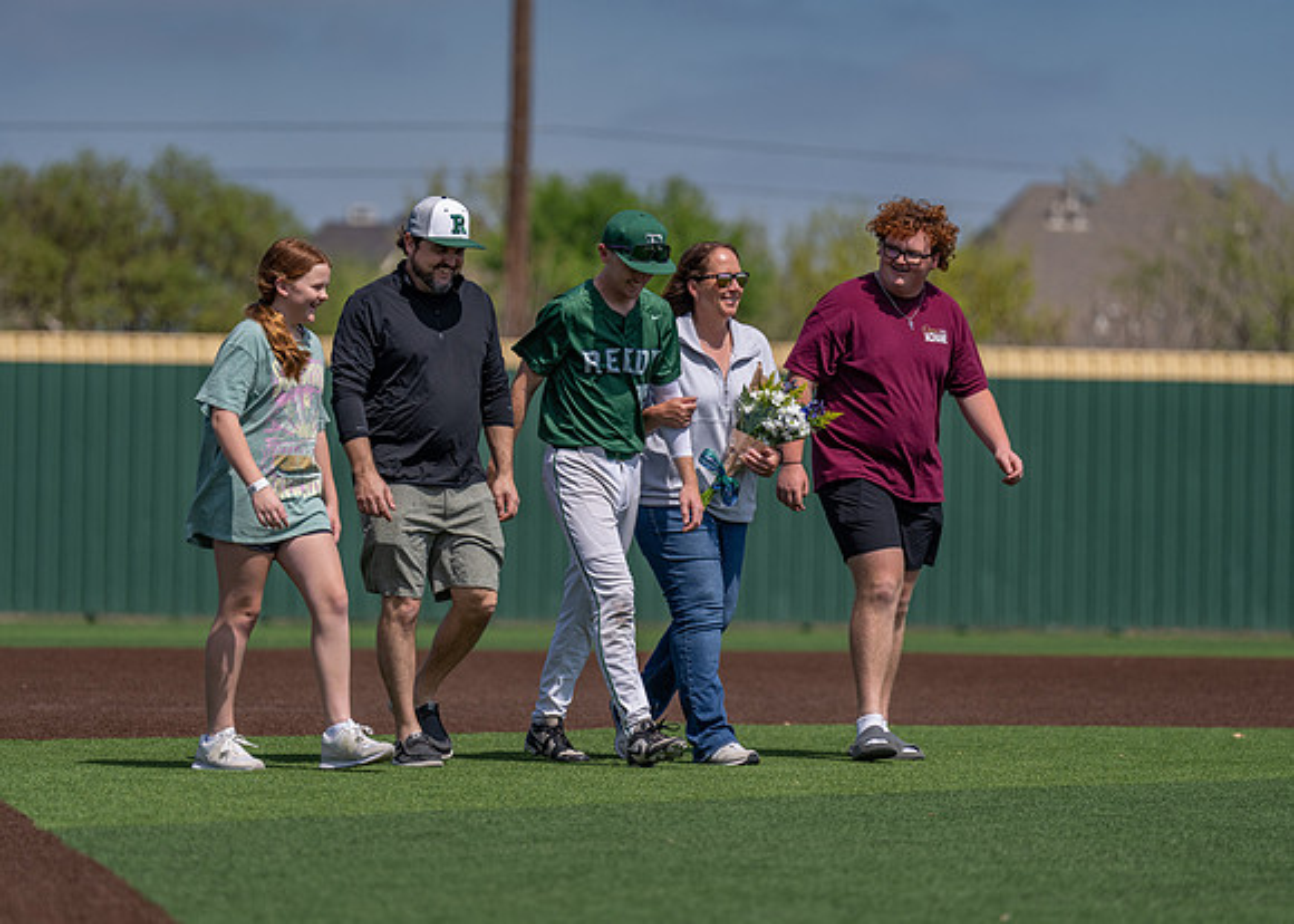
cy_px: 451
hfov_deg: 10.8
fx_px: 6833
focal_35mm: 186
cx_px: 629
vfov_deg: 7.7
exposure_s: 1/3200
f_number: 2.8
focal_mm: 160
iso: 100
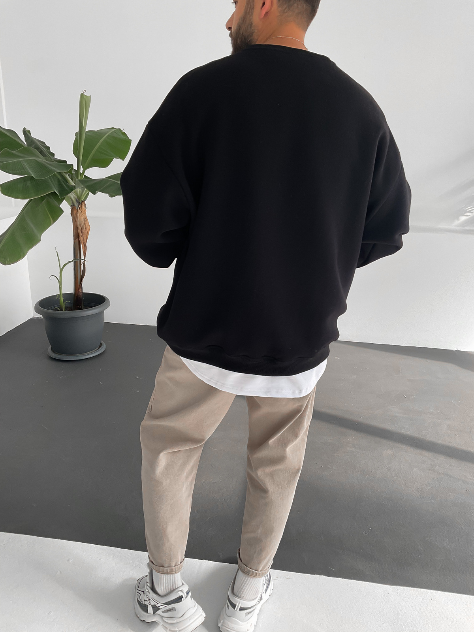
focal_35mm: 29
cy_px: 316
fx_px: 529
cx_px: 237
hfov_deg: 48.2
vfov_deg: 61.7
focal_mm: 3
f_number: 1.8
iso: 50
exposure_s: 1/120
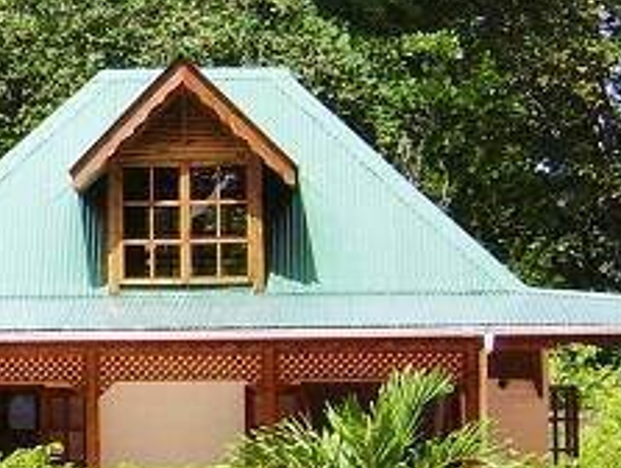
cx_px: -380
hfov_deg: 10.7
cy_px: 252
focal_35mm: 176
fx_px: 3162
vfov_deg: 8.5
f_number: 6.7
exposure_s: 1/136
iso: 71
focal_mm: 11.93
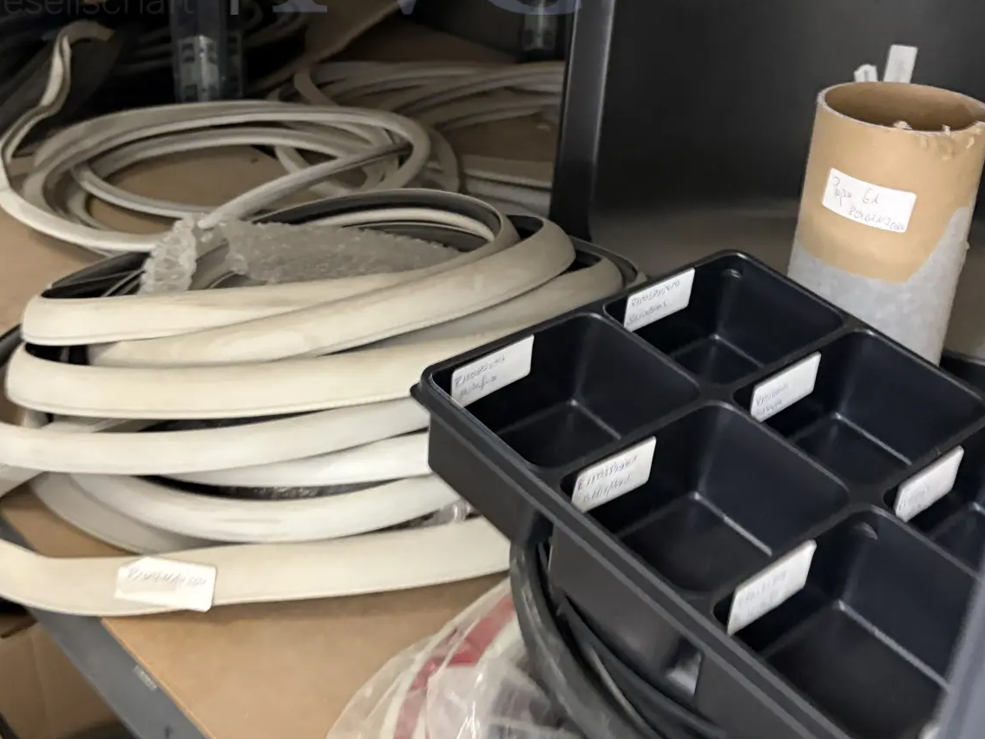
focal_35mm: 44
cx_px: 468
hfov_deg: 42.9
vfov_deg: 32.9
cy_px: 386
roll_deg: -4.8
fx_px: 1252
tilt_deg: -28.7
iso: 500
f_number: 1.6
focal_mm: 5.96
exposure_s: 1/25
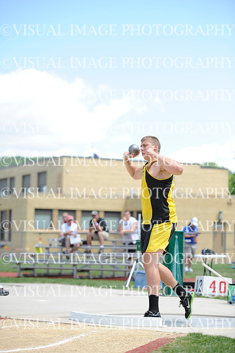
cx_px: 118
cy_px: 176
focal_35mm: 105
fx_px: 1029
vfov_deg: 19.5
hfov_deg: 13.0
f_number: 2.8
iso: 400
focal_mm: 105
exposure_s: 1/2500
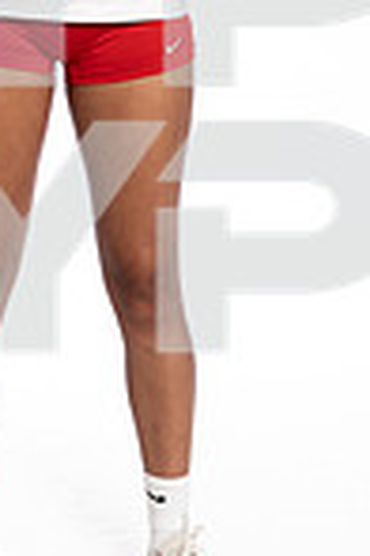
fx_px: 2359
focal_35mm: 153
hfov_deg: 9.0
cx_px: 121
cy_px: -26
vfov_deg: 13.2
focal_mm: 50
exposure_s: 1/250
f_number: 8
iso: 320
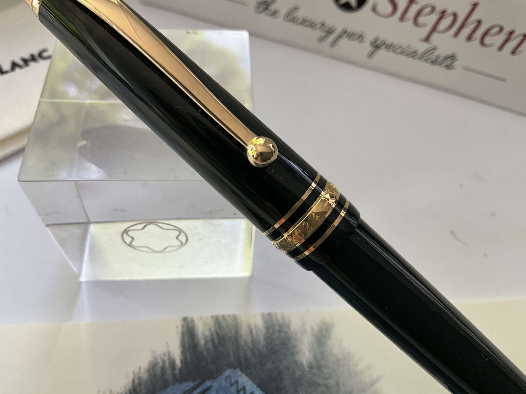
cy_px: 197
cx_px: 263
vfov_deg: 48.2
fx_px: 441
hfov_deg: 61.7
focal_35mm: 29
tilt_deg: -57.1
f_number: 1.8
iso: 40
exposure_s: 1/122
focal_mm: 3
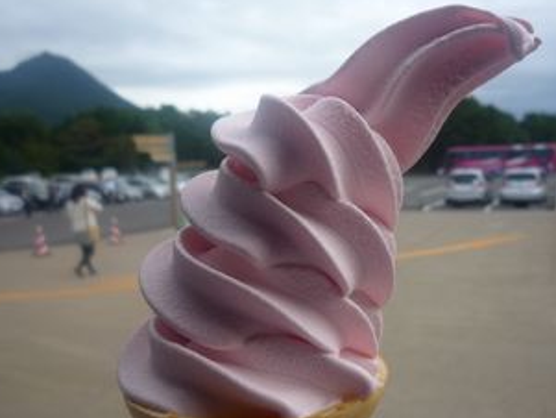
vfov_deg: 41.7
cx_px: 289
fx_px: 546
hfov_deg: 53.9
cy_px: 243
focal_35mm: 34
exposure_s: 1/640
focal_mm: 4.4
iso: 100
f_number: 2.8
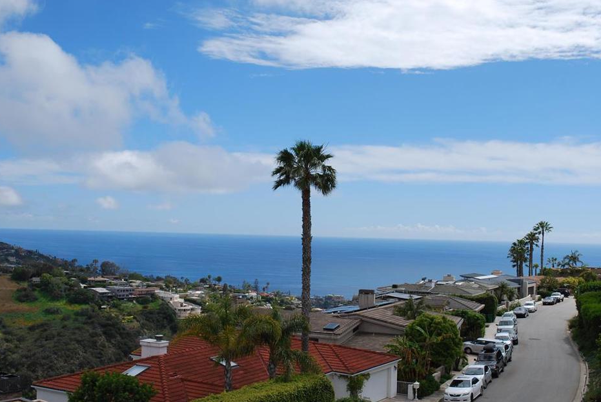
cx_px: 301
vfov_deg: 30.2
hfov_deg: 44.0
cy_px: 211
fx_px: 745
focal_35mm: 45
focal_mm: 27
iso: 125
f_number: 10
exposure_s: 1/250
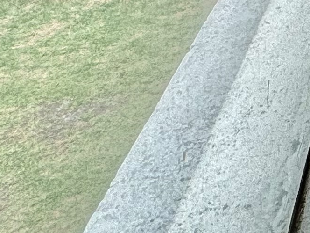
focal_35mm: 85
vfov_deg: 13.3
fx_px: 761
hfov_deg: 16.4
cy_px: -313
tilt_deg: -3.9
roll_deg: -2.8
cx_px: 651
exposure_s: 1/349
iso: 40
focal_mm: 2.22
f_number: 2.2
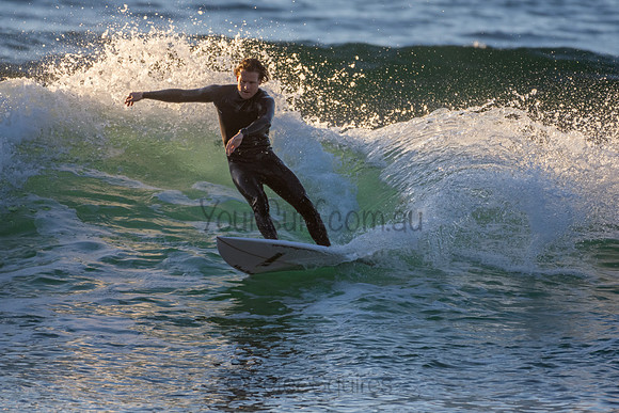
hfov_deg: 2.7
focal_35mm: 750
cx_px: 310
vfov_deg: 1.8
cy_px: 206
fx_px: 12898
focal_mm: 500
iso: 640
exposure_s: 1/1250
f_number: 5.6
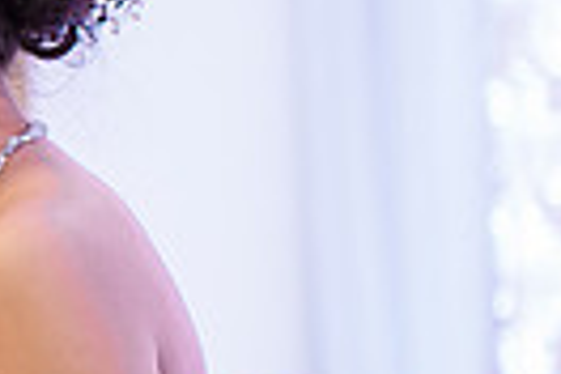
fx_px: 8664
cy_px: 308
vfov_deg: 2.5
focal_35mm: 556
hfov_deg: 3.7
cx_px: -586
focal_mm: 85
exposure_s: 1/200
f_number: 1.8
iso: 640
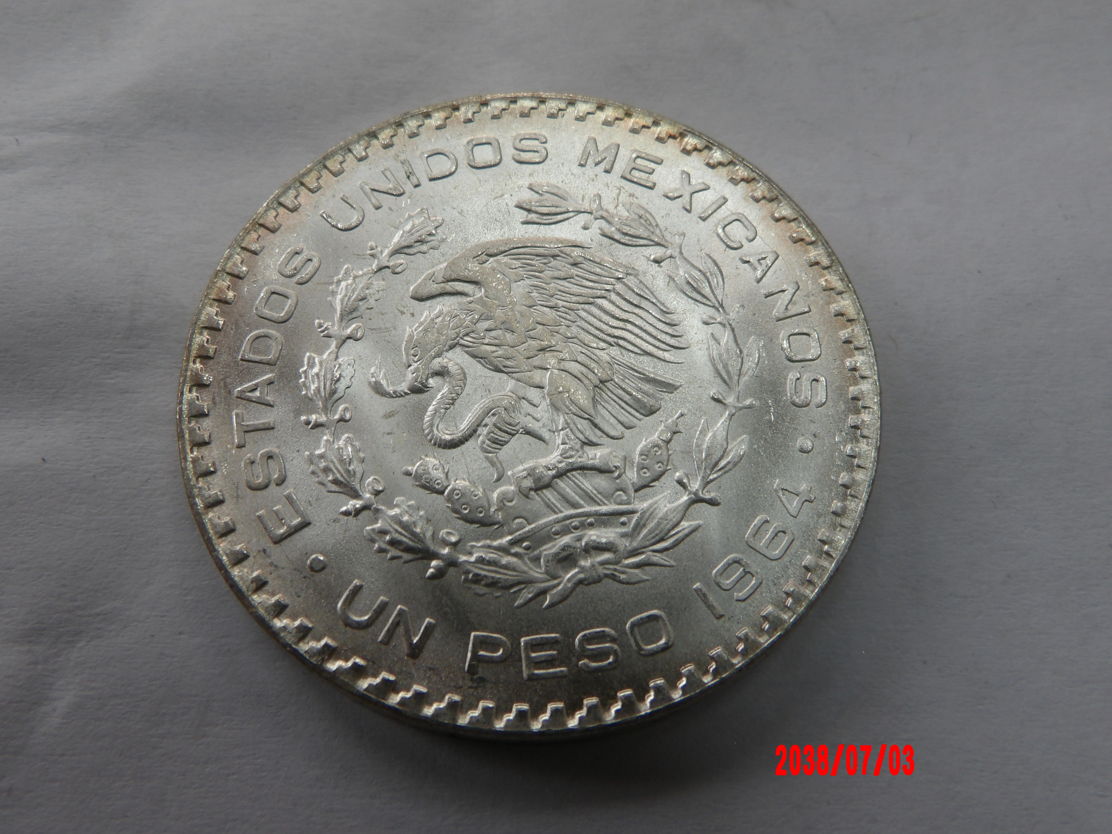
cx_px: 545
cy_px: 426
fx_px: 1124
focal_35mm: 35
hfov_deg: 52.6
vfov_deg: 40.7
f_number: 4.5
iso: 100
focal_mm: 6.2
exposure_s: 1/75
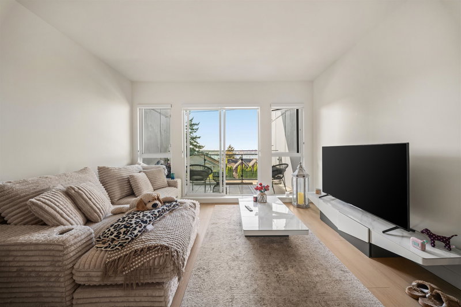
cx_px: 230
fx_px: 154
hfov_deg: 112.6
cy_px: 154
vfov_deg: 90.0
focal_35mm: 12
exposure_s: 1/13
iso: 400
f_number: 7.1
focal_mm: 12
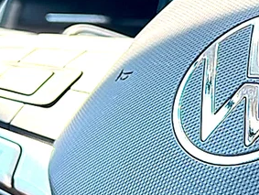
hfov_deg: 16.2
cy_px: 88
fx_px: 906
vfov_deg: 12.3
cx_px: 194
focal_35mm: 121
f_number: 1.78
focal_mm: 6.86
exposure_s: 1/601
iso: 100
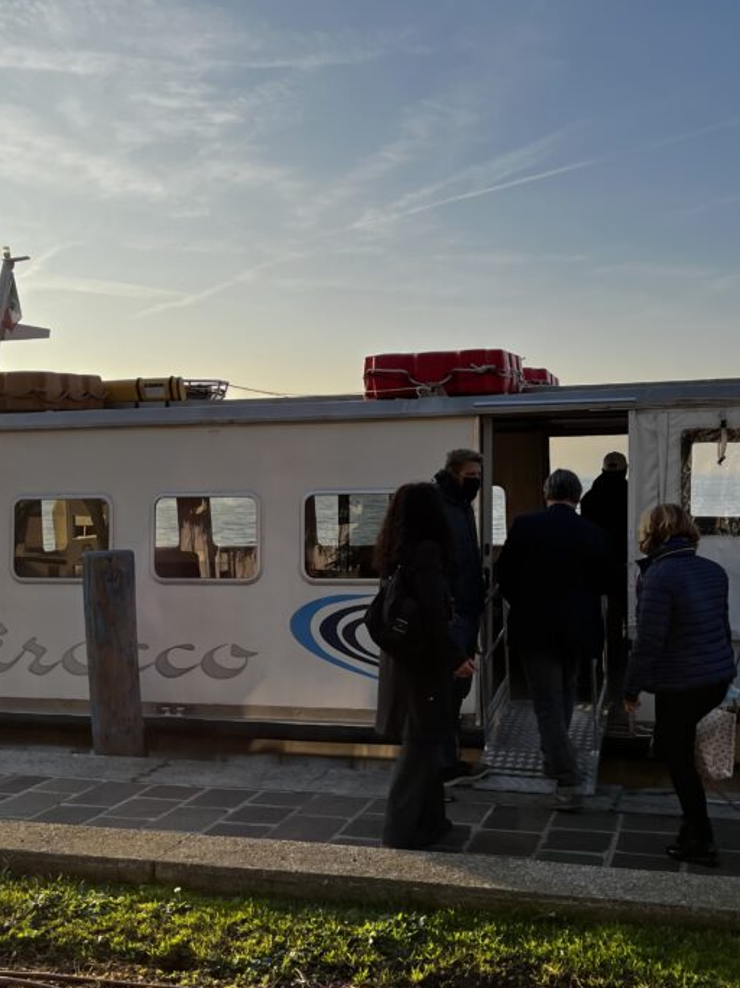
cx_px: 408
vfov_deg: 47.8
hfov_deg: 36.8
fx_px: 1112
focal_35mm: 39
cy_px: 528
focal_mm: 5.1
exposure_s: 1/1957
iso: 50
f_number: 1.6
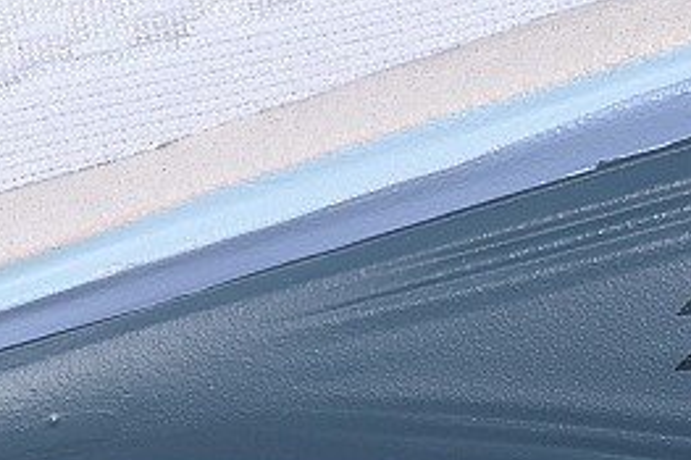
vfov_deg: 4.4
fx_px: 5908
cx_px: 16
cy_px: -37
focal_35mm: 308
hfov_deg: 6.7
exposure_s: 1/80
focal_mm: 50
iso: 160
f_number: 7.1
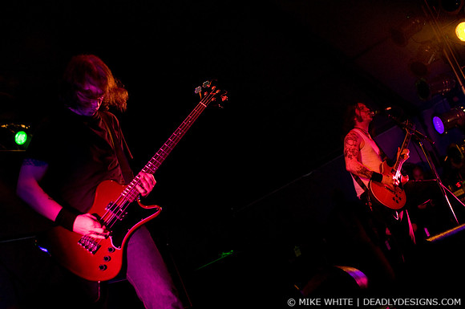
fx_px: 677
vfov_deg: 25.7
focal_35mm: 52
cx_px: 232
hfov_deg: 37.9
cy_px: 154
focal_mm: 35
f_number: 2.8
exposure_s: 1/160
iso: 800
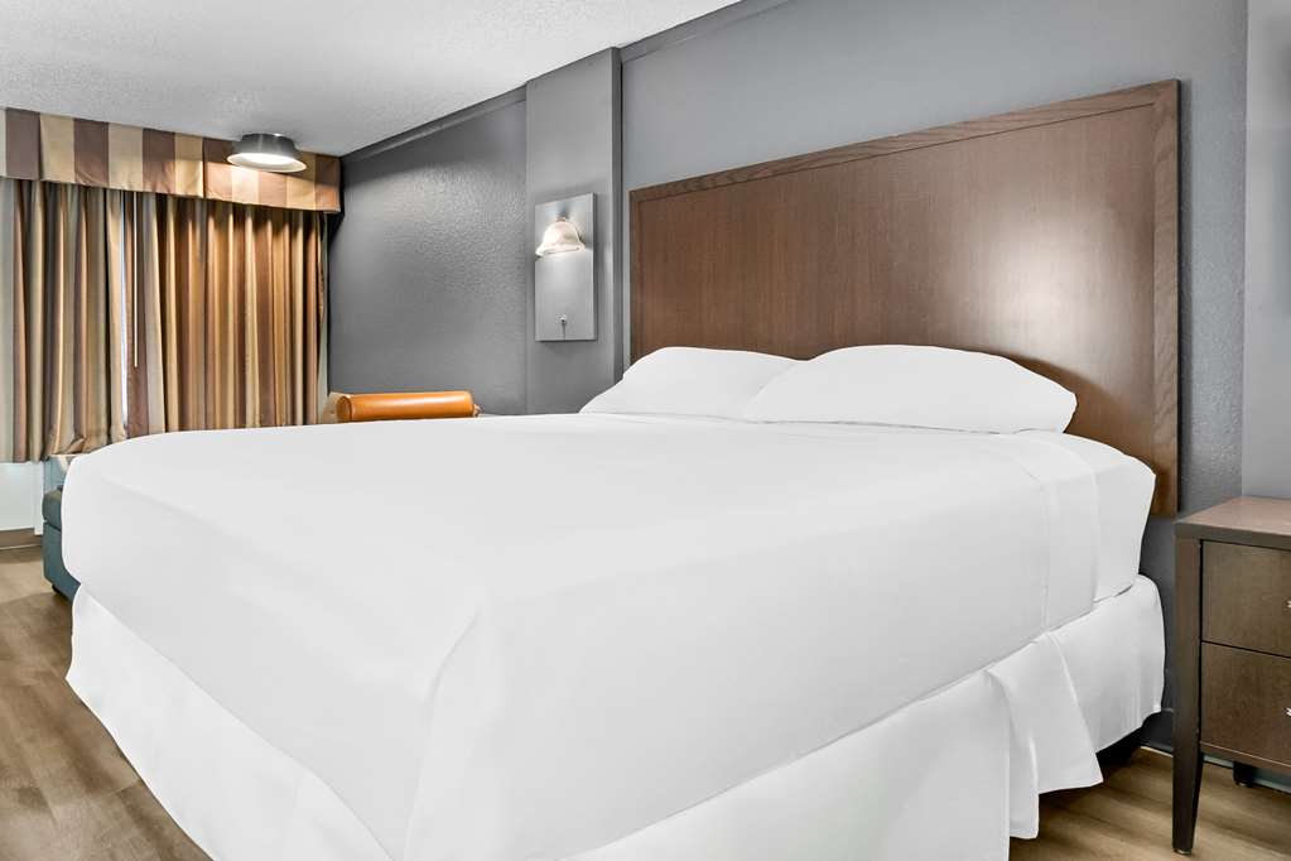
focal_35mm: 24
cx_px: 646
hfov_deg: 73.7
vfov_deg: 53.1
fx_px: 861
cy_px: 430
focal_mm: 24
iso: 400
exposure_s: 10
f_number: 10
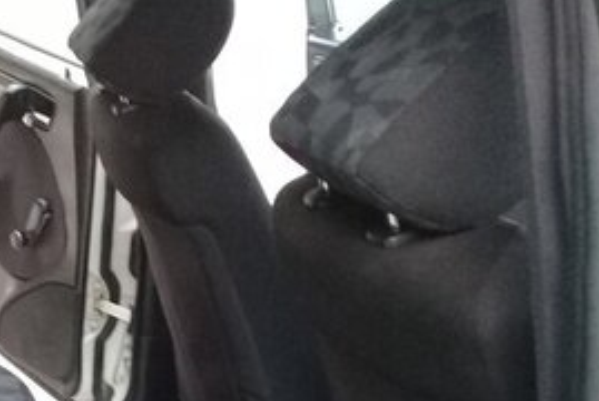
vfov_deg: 16.3
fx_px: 1316
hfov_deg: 24.8
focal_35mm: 79
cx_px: 49
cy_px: 531
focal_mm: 3.3
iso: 200
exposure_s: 1/30
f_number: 2.2
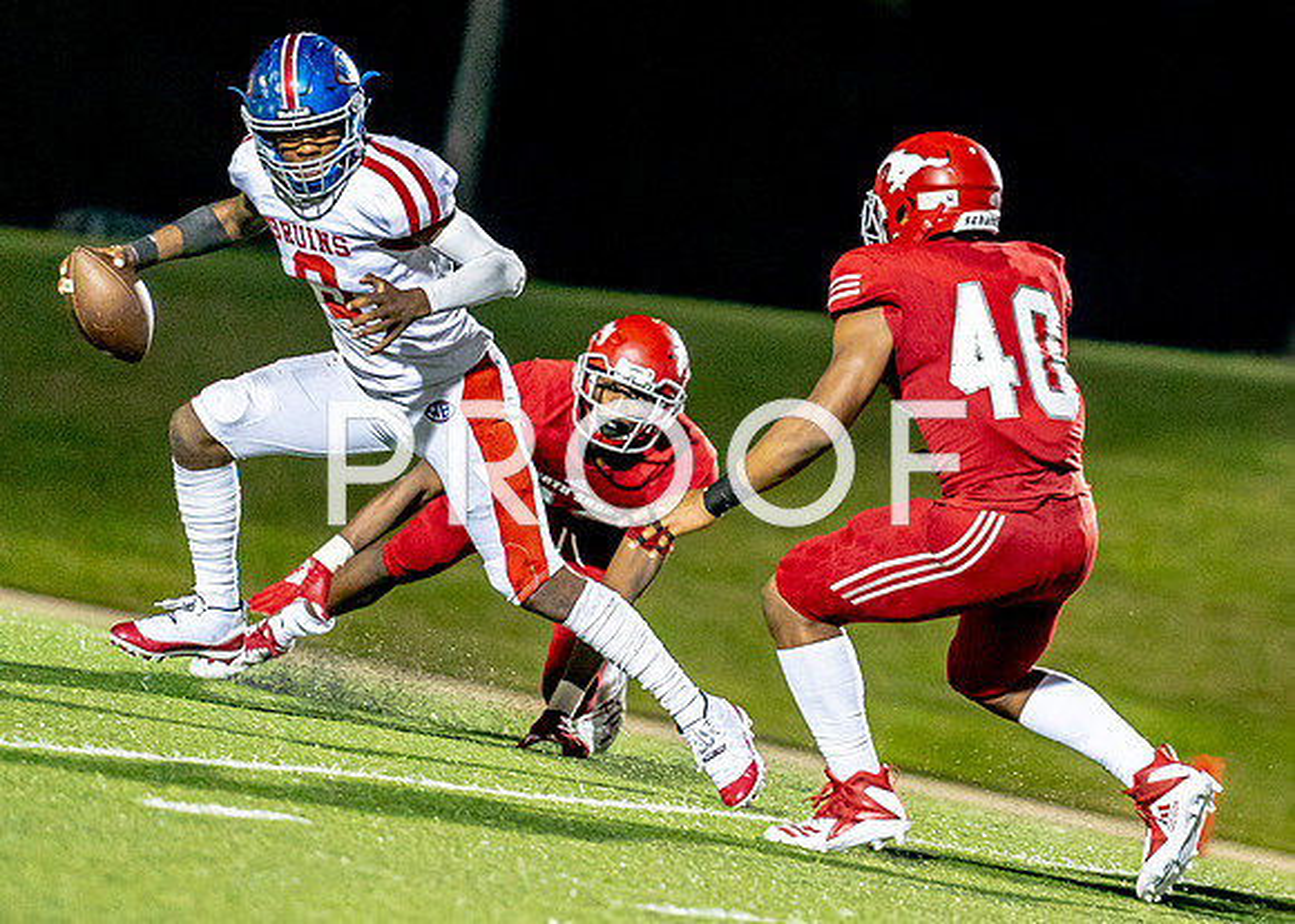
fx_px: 13298
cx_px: 1019
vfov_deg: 4.0
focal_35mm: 362
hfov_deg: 5.6
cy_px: 342
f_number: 2.8
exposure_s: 1/1000
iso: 6400
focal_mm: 200
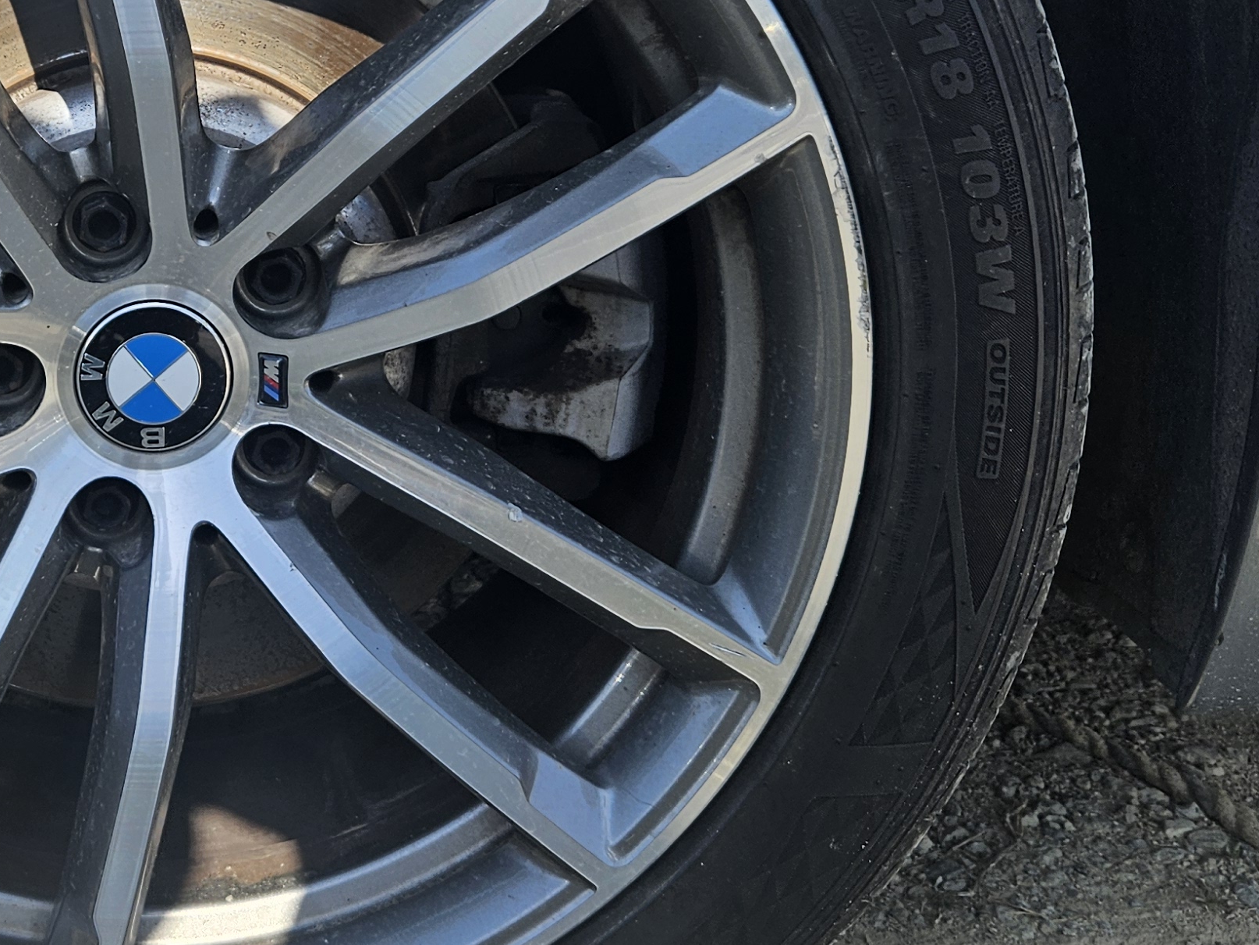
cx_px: 200
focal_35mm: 57
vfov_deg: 25.3
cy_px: 221
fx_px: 2073
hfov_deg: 32.6
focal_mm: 5.4
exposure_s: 1/801
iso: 25
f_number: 1.8
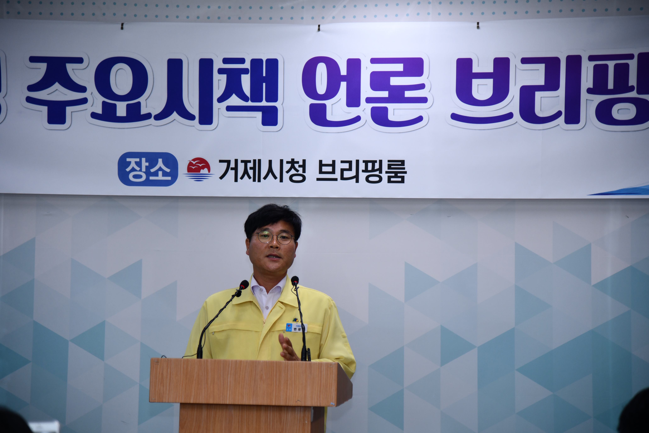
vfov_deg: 13.7
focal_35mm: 100
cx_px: 324
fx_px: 1803
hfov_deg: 20.4
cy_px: 216
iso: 720
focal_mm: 100
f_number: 4
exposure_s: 1/250
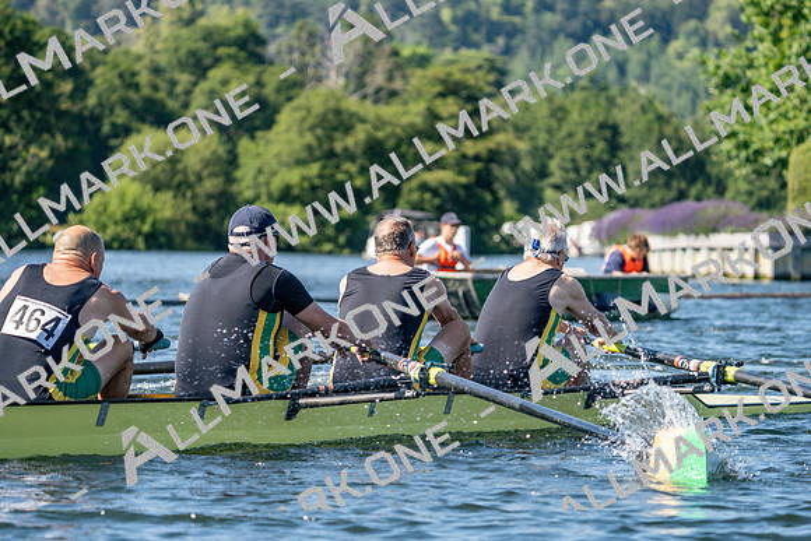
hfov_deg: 10.2
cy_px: 270
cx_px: 406
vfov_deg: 6.8
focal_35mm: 202
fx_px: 4551
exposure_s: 1/1600
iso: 400
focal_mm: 202
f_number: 5.6
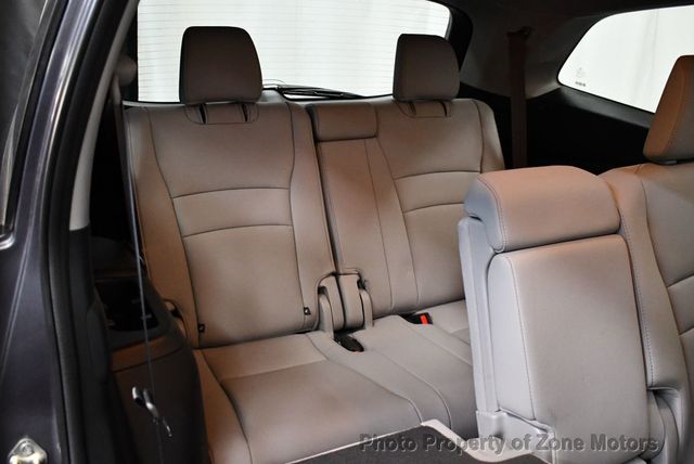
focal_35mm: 36
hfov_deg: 53.1
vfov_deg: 36.9
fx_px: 695
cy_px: 232
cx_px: 347
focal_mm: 18
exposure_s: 1/80
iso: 3200
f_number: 3.5
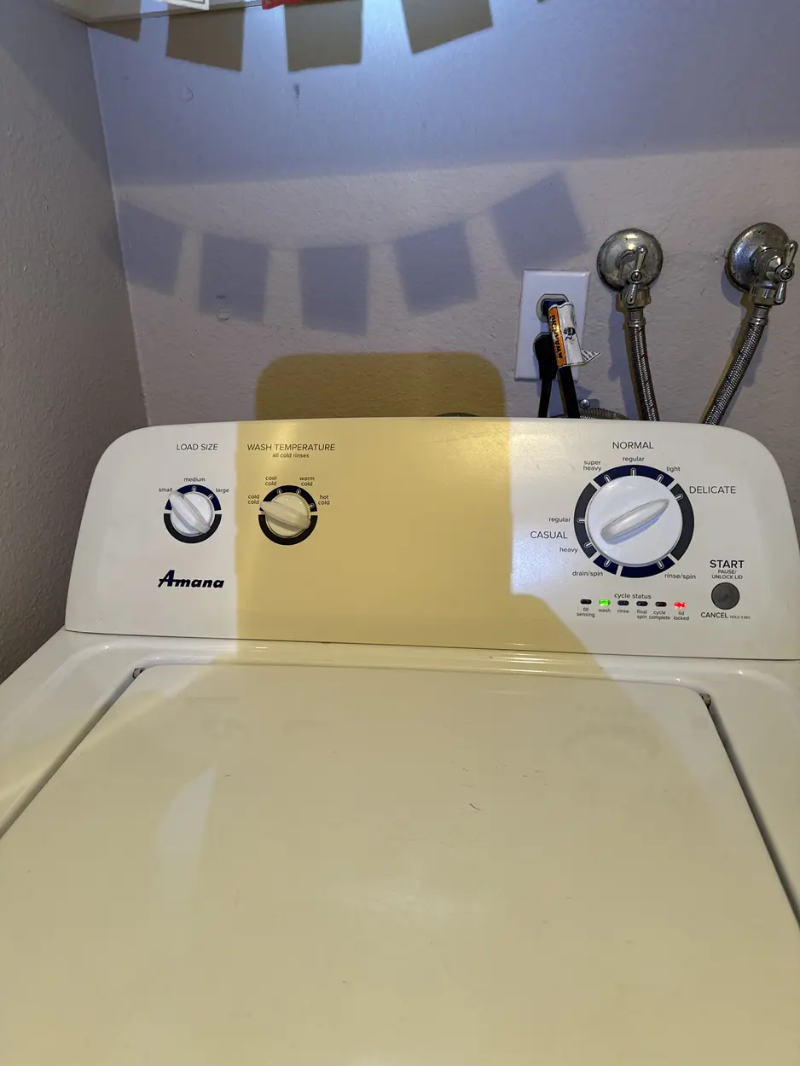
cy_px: 533
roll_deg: +1.7
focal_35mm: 24
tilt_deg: -20.4
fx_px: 739
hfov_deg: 56.8
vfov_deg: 71.6
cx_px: 400
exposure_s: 1/51
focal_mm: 6.86
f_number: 1.78
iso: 160
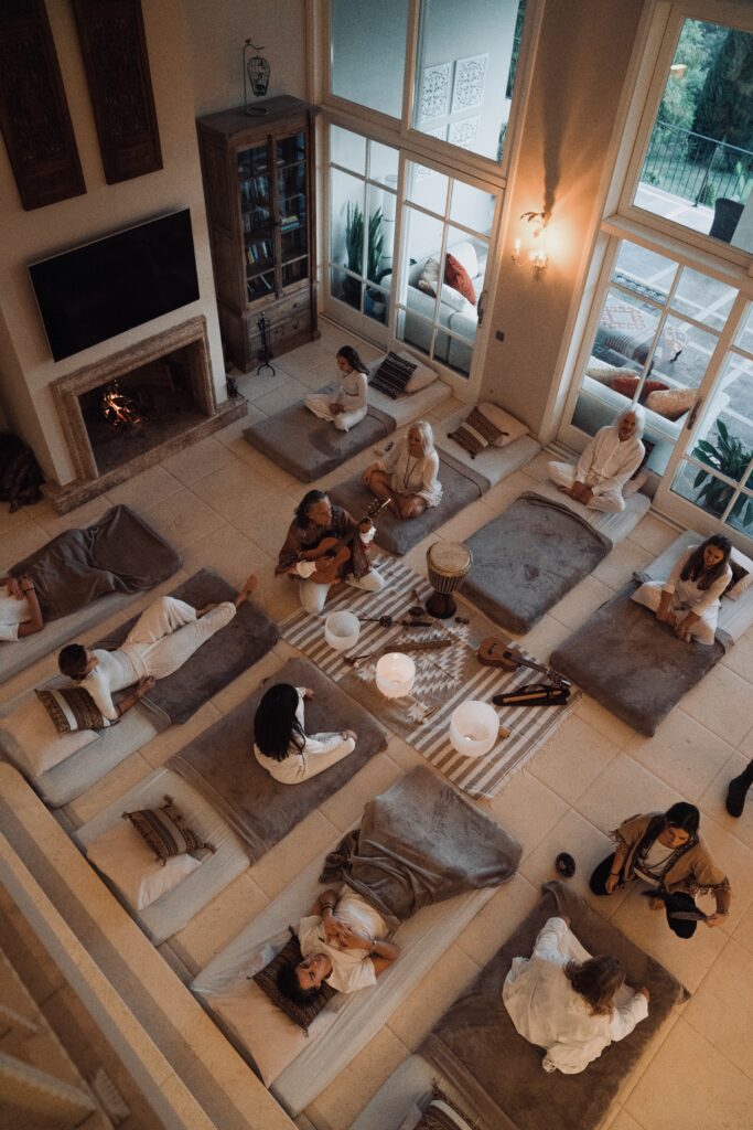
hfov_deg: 53.1
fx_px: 753
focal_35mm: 24
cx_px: 376
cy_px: 565
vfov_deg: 73.7
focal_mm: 24
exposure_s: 1/160
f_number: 2.8
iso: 4000
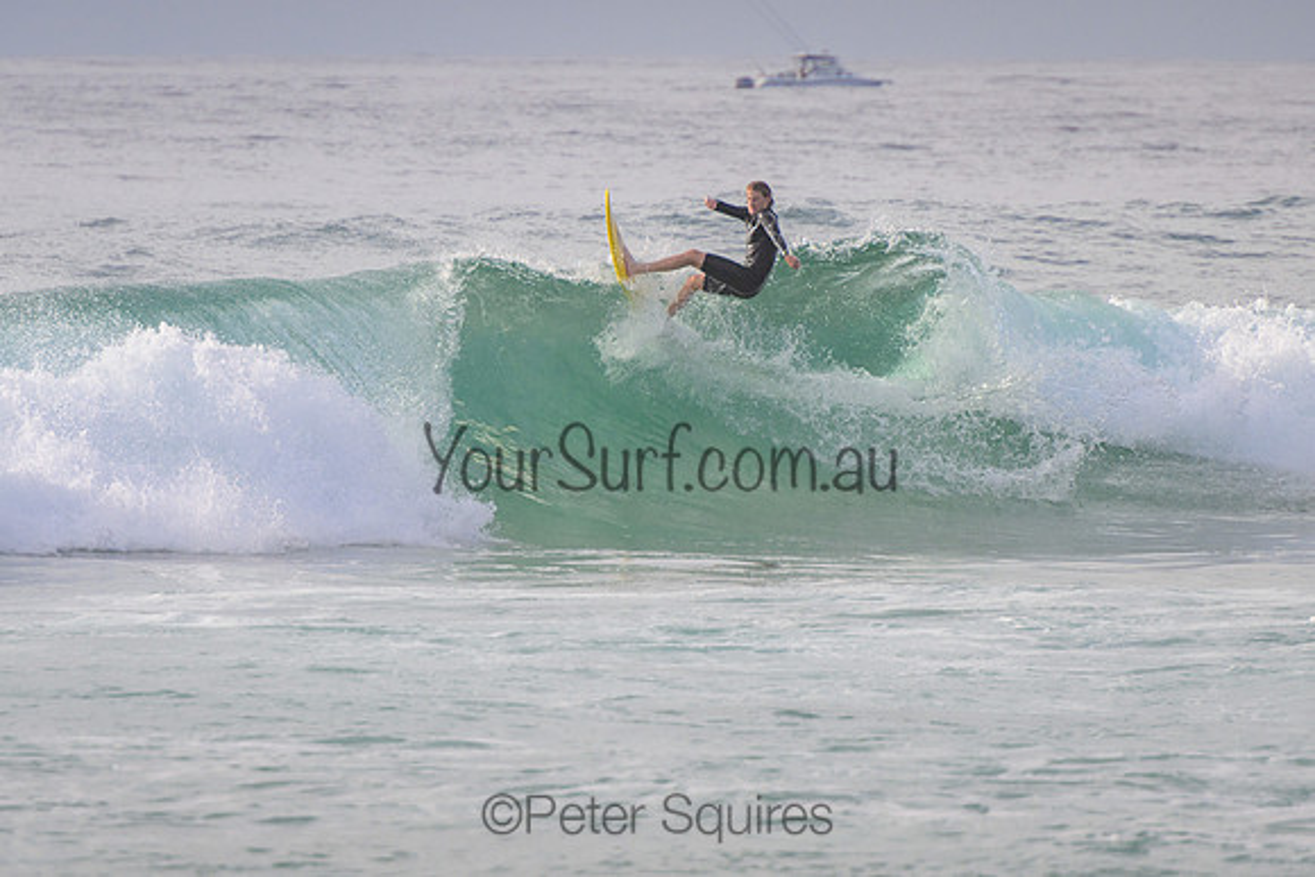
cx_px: 638
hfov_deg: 3.7
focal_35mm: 550
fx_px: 20100
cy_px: 436
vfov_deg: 2.5
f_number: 5.6
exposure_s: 1/2000
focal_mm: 400
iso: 320
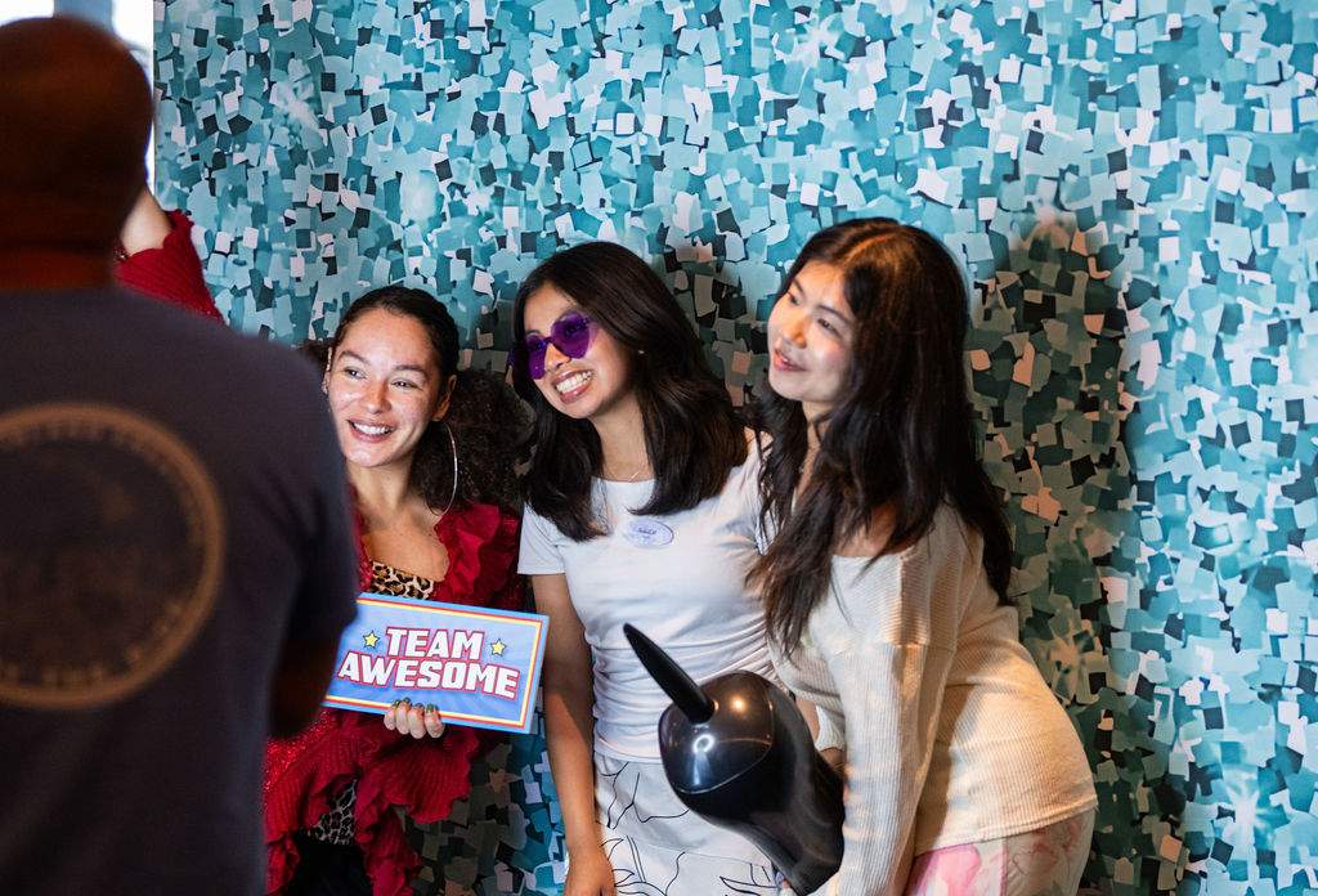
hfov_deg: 17.4
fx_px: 4314
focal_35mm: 117
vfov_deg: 11.9
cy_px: 467
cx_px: 793
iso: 2000
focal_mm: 98
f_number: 2.8
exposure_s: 1/400
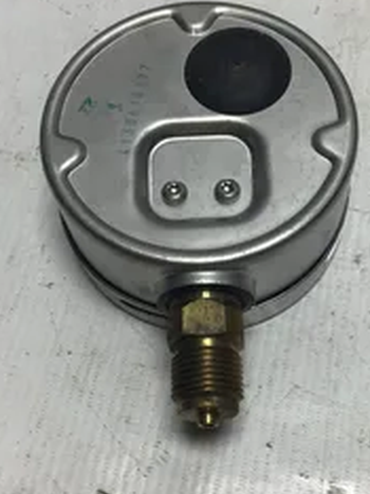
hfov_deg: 27.4
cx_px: 228
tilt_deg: -64.0
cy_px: 255
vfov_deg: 36.2
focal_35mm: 53
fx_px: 757
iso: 25
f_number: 2.4
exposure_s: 1/206
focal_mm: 3.3
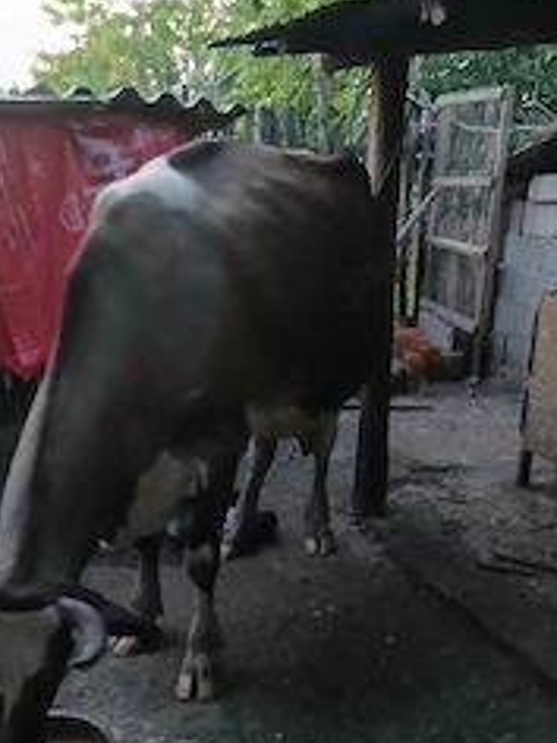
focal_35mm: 44
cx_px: 258
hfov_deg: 32.9
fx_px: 944
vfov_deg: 42.3
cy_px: 507
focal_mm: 3.98
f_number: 1.8
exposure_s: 1/20
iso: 500
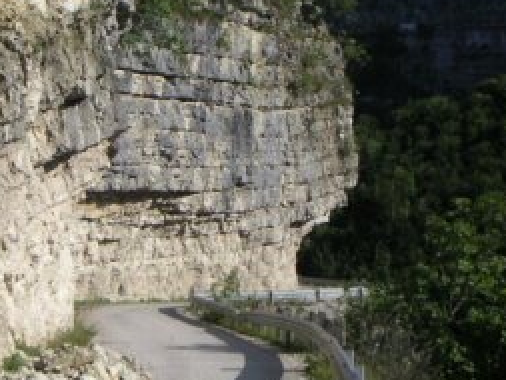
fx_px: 1170
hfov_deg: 24.4
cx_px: 237
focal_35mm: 80
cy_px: 122
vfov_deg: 18.4
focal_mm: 6
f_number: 6.7
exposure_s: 1/180
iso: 50
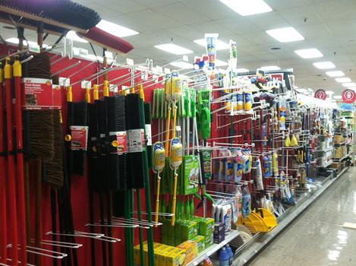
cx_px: 178
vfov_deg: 40.6
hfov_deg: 52.7
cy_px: 133
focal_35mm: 35
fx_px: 359
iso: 100
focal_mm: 3.85
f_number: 2.8
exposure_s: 1/15
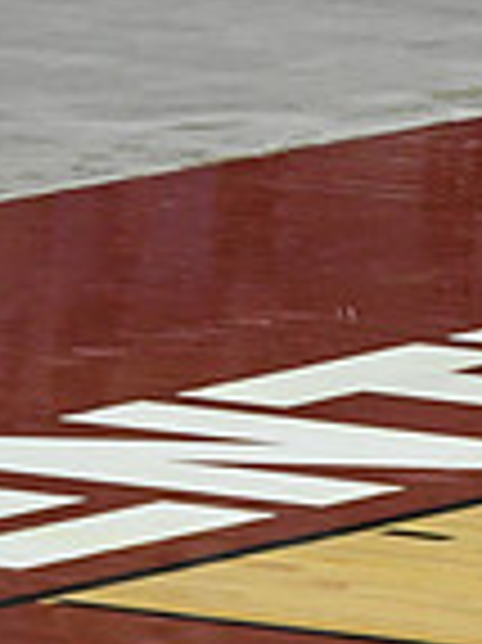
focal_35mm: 790
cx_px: 1234
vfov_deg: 2.5
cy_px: -214
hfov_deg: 1.9
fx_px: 14689
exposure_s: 1/400
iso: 3200
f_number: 2.8
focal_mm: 135
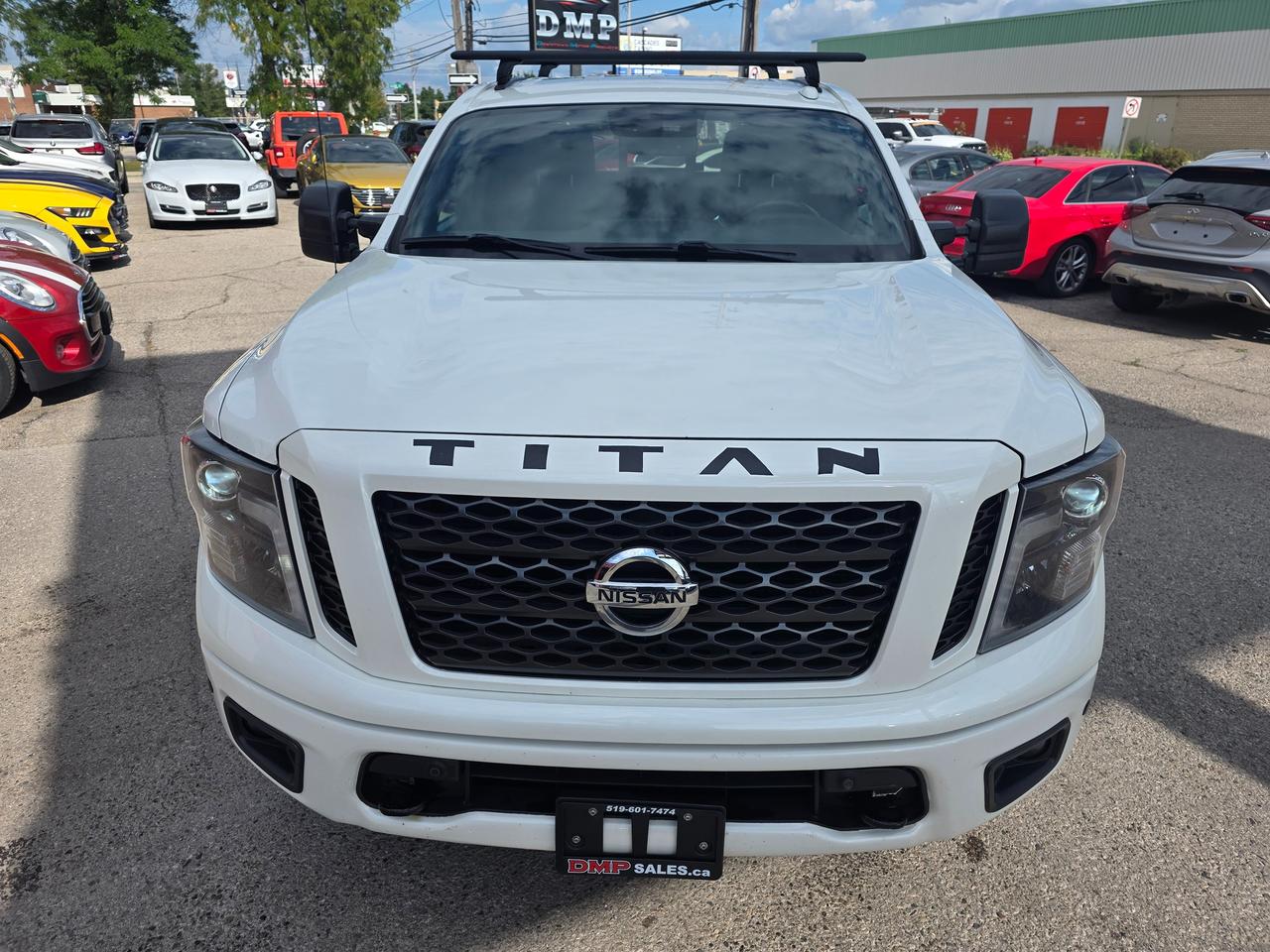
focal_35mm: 23
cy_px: 476
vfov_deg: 58.9
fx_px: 844
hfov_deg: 73.9
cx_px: 635
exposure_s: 1/6574
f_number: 1.7
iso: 80
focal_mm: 6.3
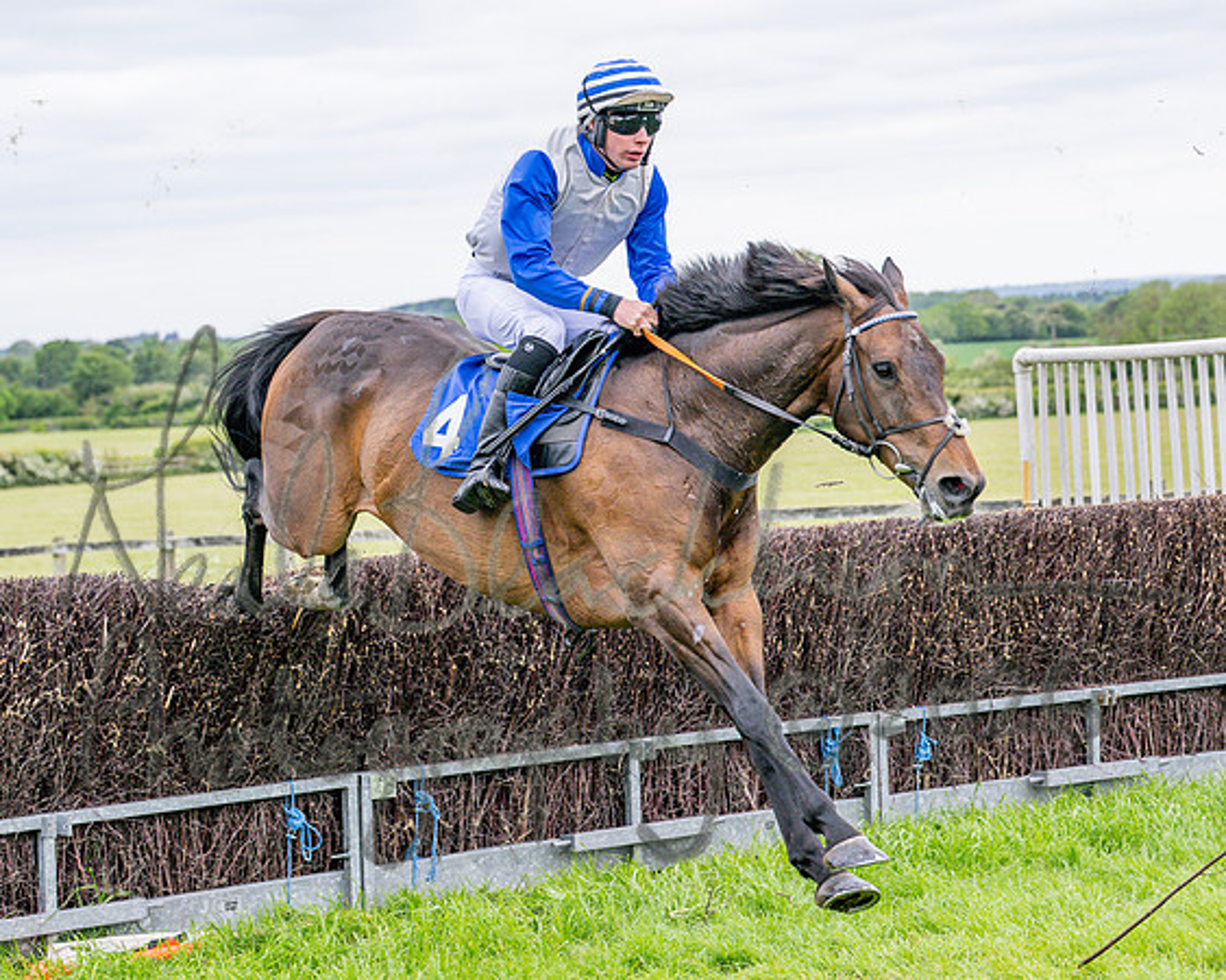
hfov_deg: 20.4
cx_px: 577
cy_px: 452
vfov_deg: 16.4
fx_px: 3401
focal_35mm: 94
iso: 400
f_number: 4
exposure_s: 1/2000
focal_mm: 70
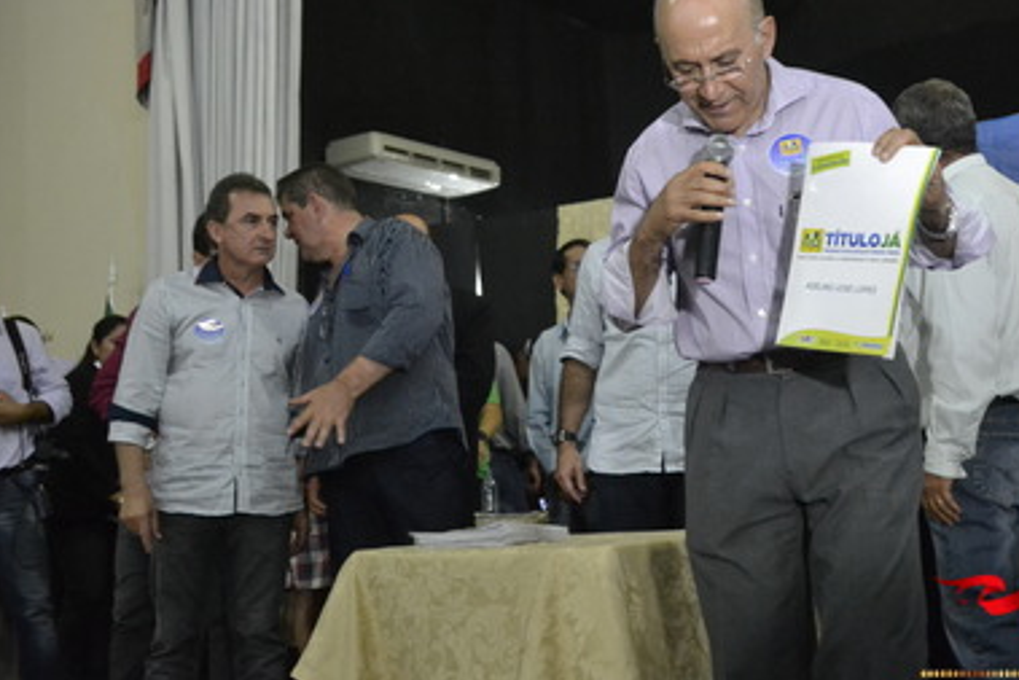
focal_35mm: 47
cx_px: 644
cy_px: 309
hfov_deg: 41.6
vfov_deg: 28.7
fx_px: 1331
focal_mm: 24
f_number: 3.8
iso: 3200
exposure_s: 1/60
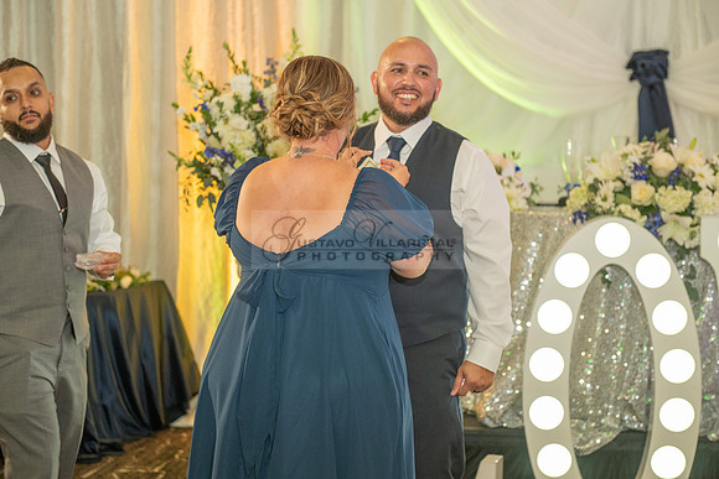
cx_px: 360
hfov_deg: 28.8
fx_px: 1398
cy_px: 240
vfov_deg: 19.5
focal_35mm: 70
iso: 1600
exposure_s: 1/125
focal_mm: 70
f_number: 3.5
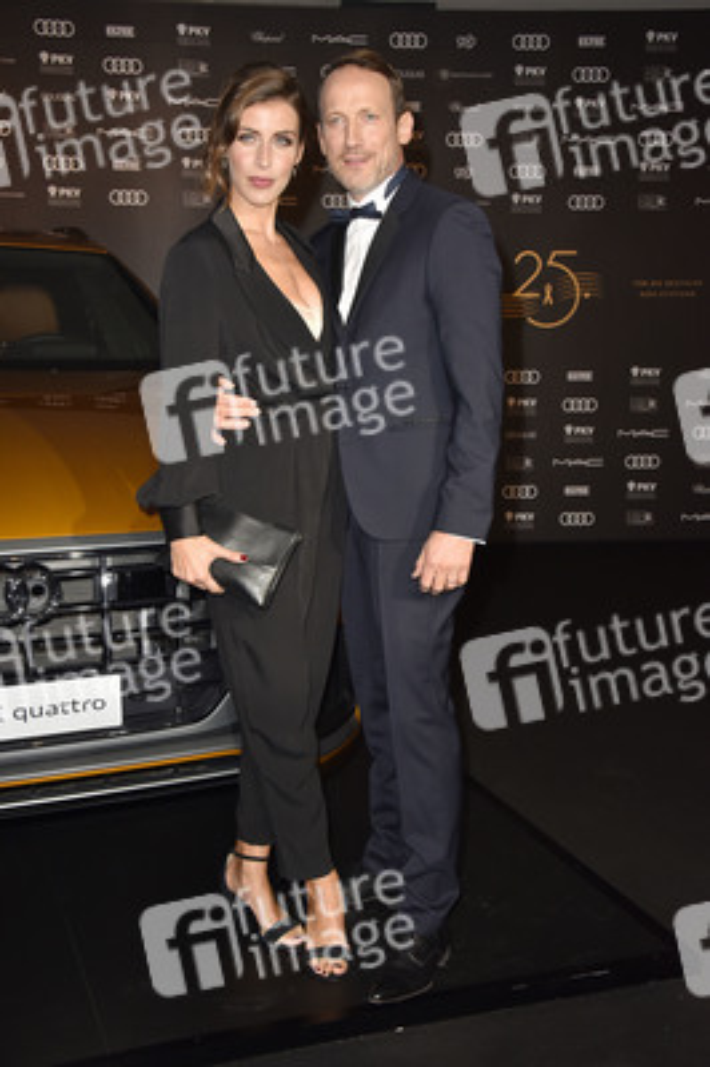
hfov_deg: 28.0
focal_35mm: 48
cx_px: 355
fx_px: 1422
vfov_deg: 41.1
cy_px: 534
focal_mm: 48
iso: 1250
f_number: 6.3
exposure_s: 1/200
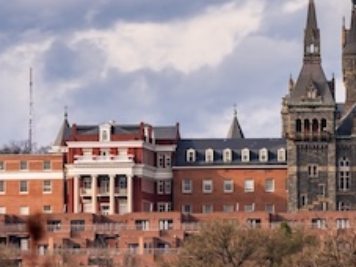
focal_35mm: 509
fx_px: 5232
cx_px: 204
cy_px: 90
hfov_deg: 3.9
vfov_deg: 2.9
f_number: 11
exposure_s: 1/1.25
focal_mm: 200
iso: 100
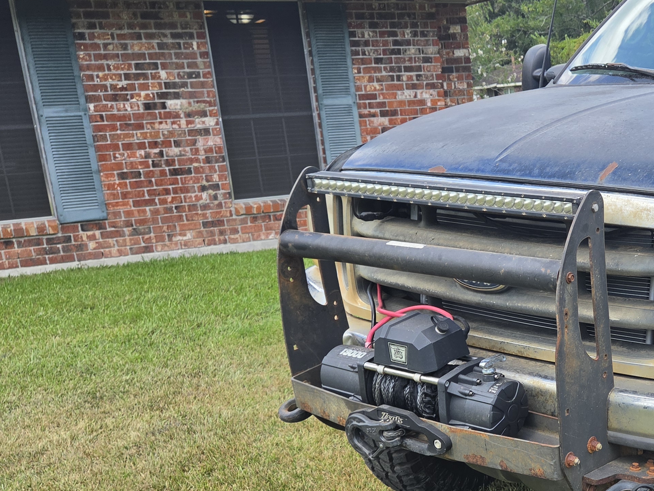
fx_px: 907
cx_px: 594
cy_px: 332
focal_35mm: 48
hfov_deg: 37.0
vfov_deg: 30.0
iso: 80
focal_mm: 5.4
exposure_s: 1/1533
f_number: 1.8
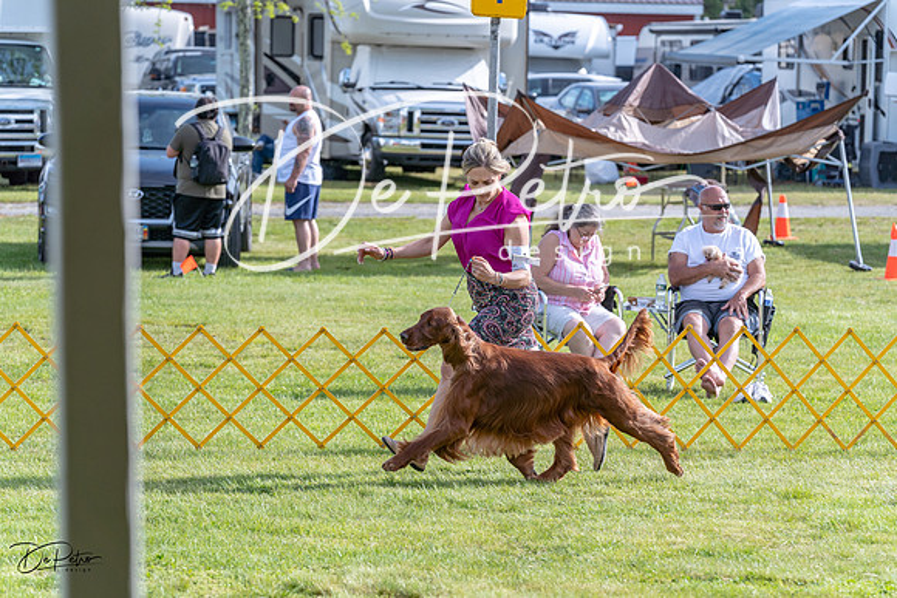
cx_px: 448
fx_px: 3589
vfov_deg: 9.5
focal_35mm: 144
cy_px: 299
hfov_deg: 14.2
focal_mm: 144
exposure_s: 1/1250
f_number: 5.6
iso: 320
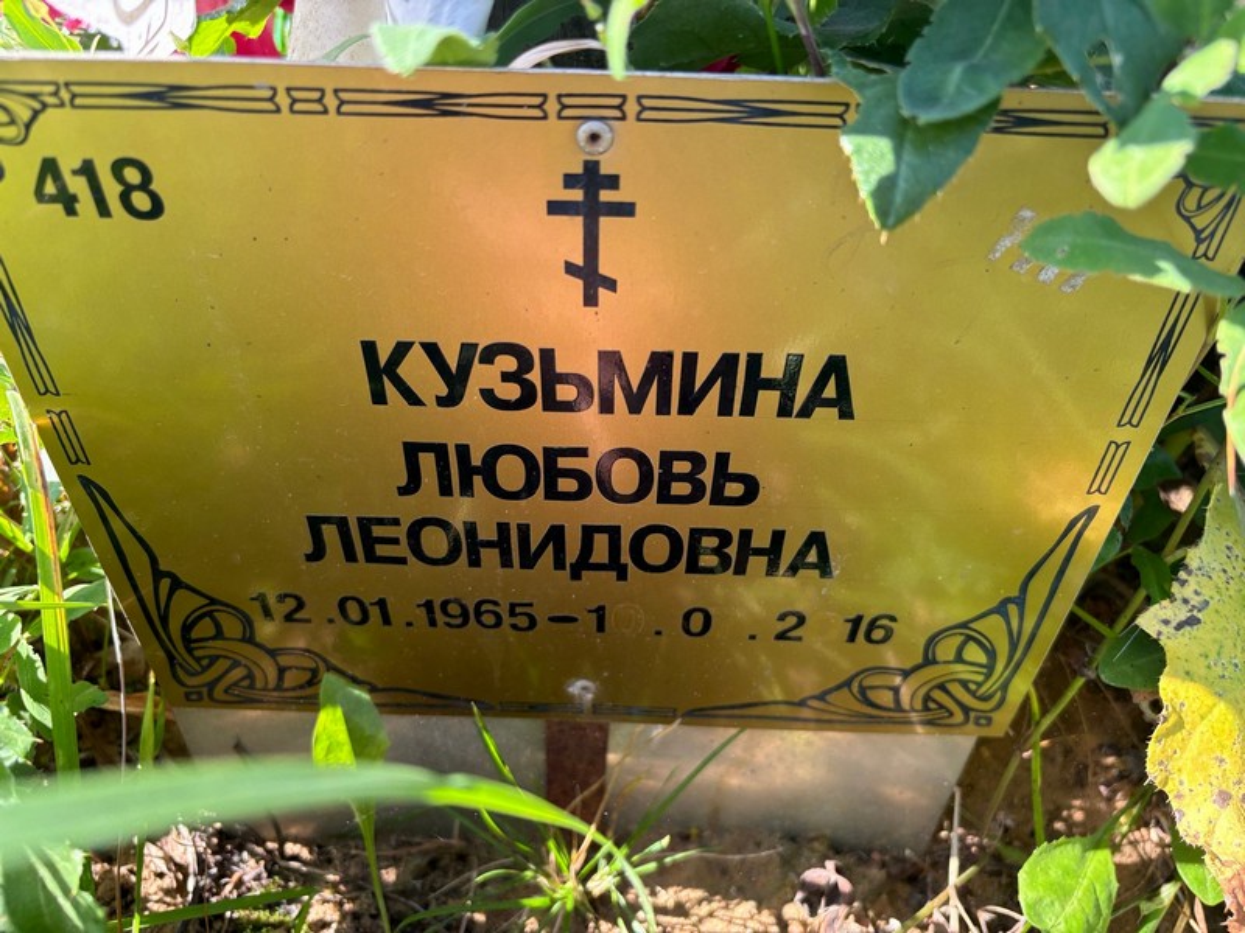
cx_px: 622
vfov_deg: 53.1
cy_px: 466
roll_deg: -2.1
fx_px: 935
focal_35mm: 26
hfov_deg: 67.3
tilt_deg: -40.4
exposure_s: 1/250
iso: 40
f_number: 1.6
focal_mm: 5.96
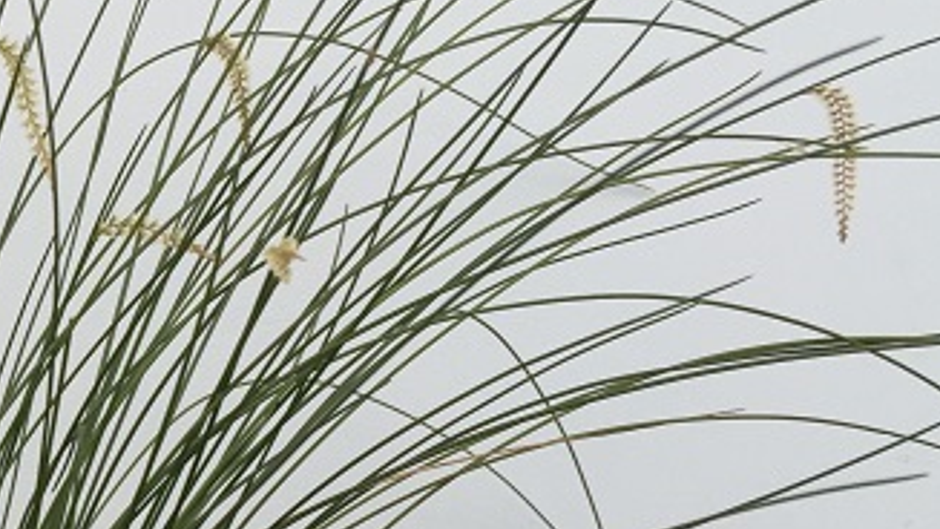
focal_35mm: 87
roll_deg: +1.2
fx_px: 2169
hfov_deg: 22.9
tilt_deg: -13.9
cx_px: -121
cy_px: 378
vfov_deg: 13.9
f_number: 2.2
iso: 32
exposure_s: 1/50
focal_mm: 4.15
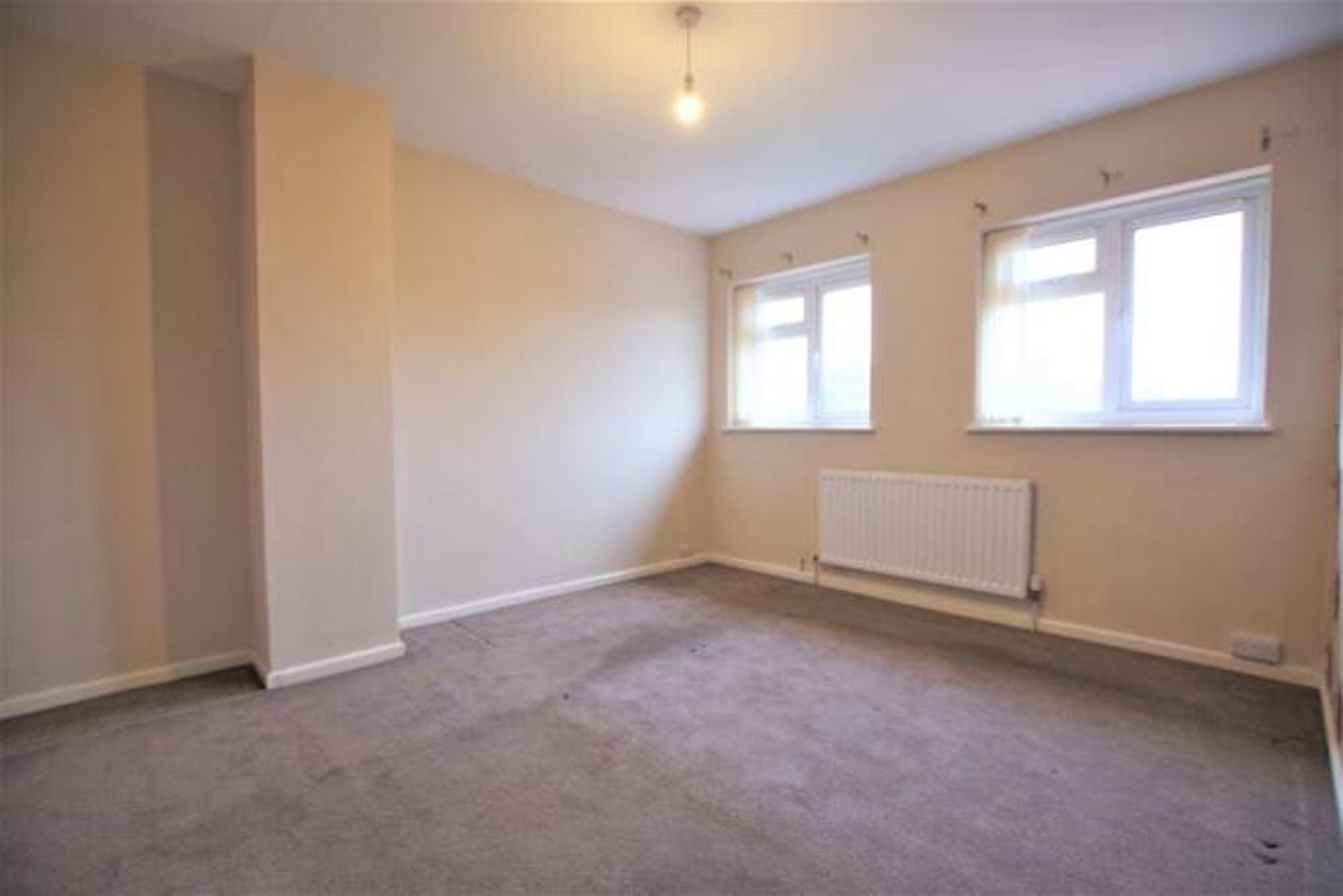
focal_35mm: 15
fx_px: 560
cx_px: 672
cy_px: 448
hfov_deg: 100.4
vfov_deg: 77.4
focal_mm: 10
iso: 400
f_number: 3.5
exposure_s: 1/25
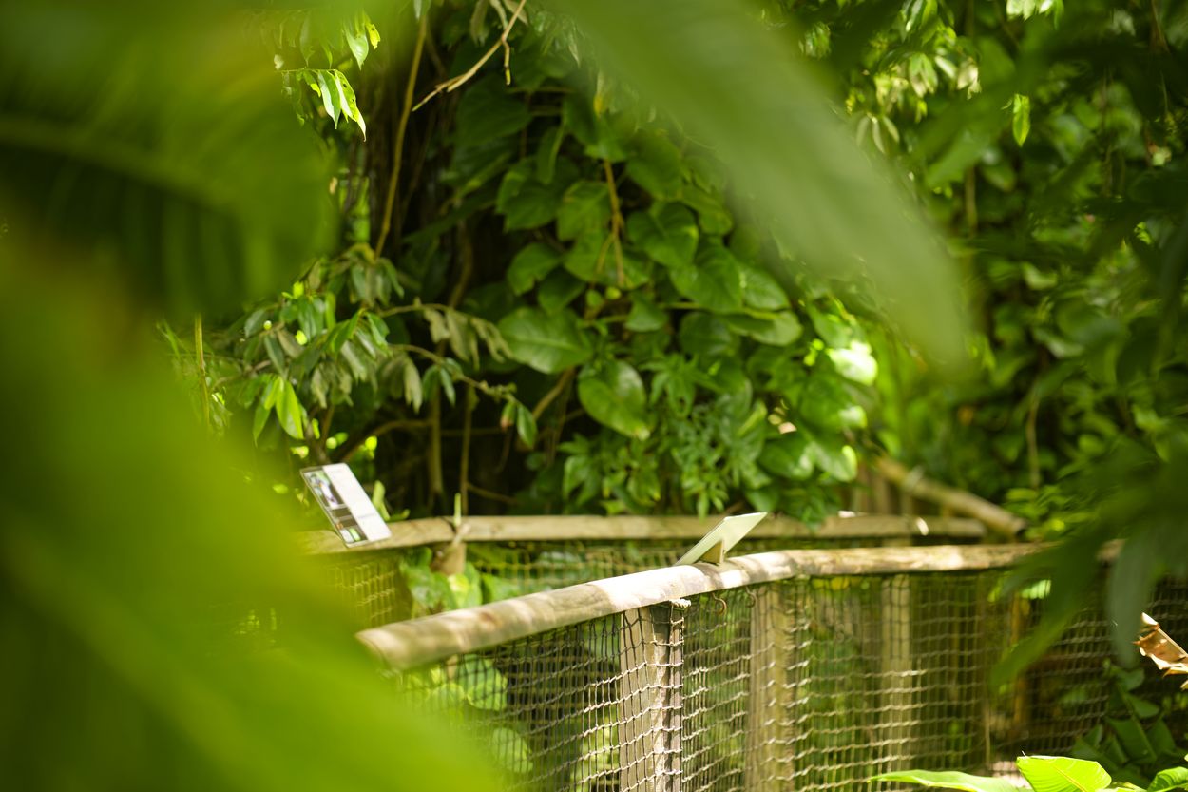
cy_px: 396
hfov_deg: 23.9
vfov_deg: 16.1
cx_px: 594
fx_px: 2804
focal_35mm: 85
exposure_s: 1/250
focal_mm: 85
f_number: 1.6
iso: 250
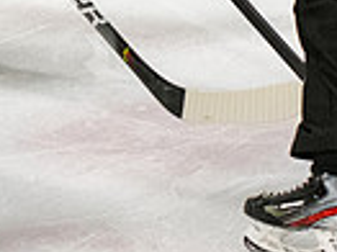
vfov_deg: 3.2
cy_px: -159
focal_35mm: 458
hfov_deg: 4.3
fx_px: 4455
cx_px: 151
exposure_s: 1/800
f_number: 3.5
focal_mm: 70
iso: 2500
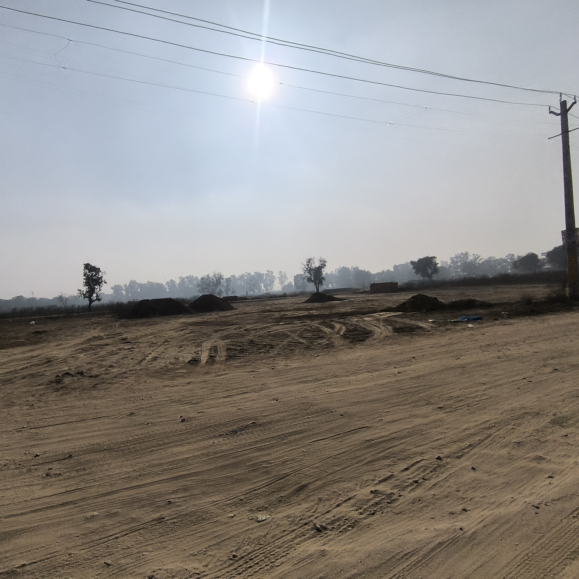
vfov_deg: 77.7
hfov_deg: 76.5
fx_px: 360
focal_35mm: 19
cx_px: 223
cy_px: 289
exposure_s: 1/14988
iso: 64
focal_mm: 1.65
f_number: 2.2
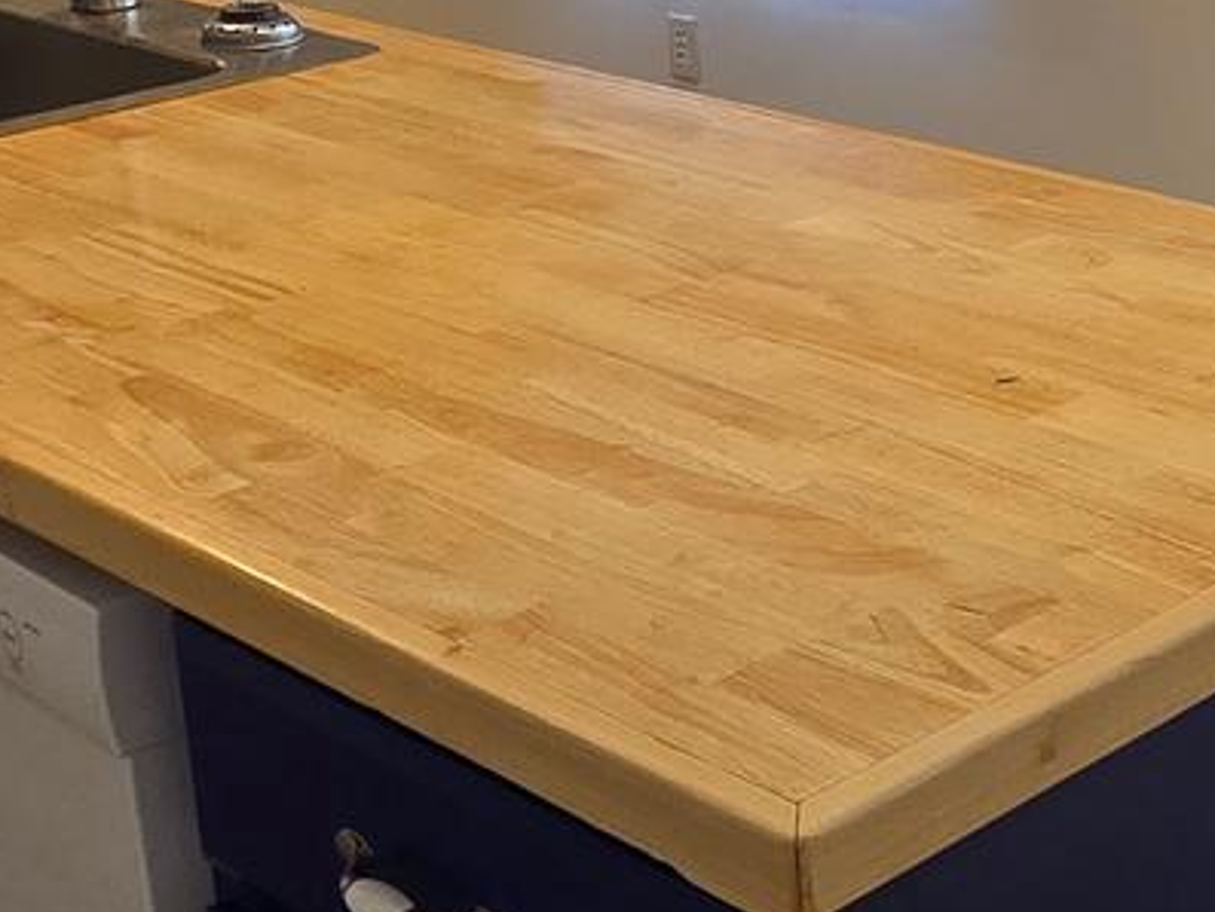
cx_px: 1065
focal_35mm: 67
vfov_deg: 21.7
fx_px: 2352
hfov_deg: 28.0
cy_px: 196
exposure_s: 1/60
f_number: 2.2
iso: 64
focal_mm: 2.2
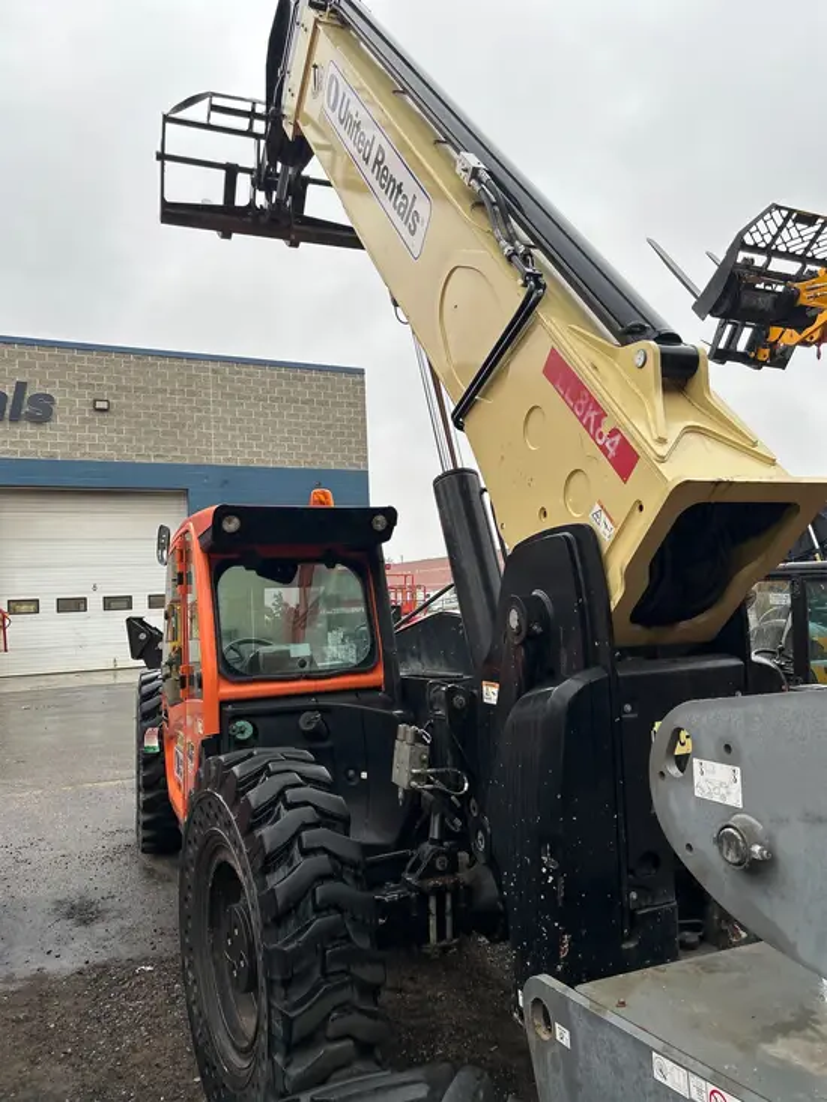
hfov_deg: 53.1
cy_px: 551
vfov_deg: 67.3
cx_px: 414
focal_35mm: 26
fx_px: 828
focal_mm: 5.7
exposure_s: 1/239
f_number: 1.5
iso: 40
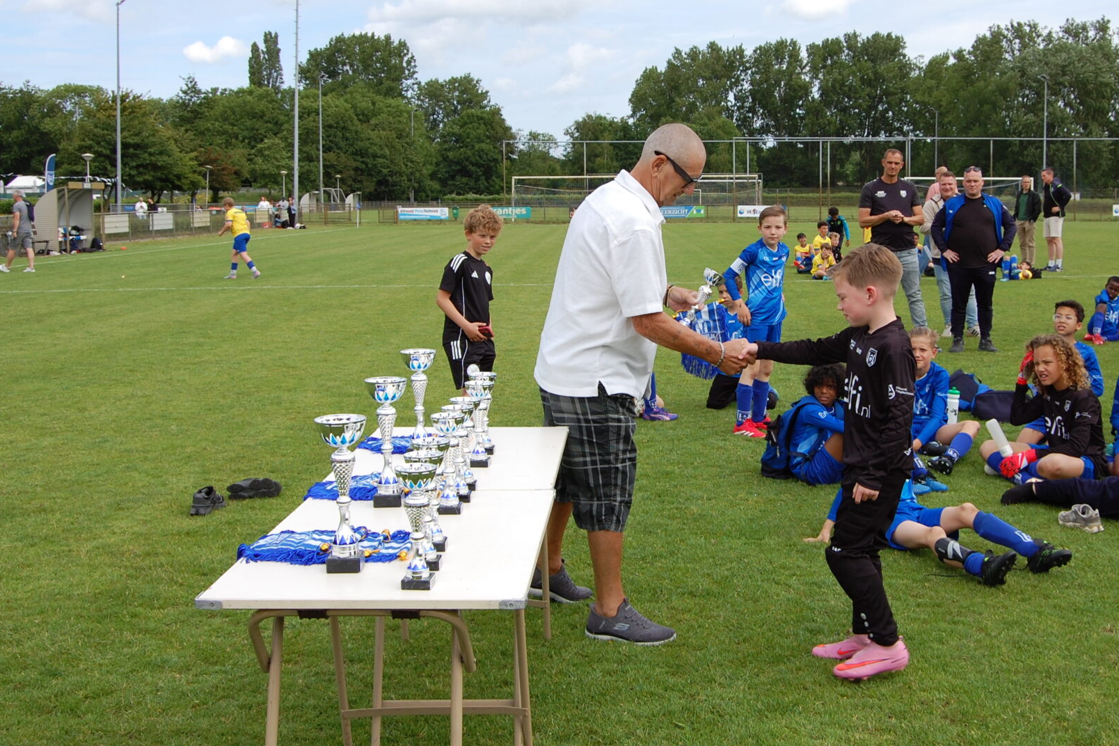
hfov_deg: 46.2
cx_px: 661
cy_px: 287
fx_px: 1305
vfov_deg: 31.8
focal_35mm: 42
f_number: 9
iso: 200
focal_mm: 22
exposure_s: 1/320
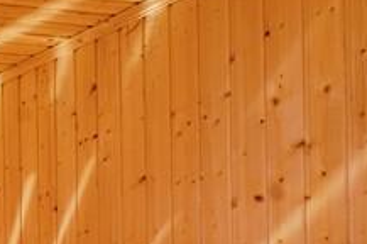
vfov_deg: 17.3
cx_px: -159
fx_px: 672
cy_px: 421
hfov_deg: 24.7
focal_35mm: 66
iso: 250
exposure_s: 15
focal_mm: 14
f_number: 10
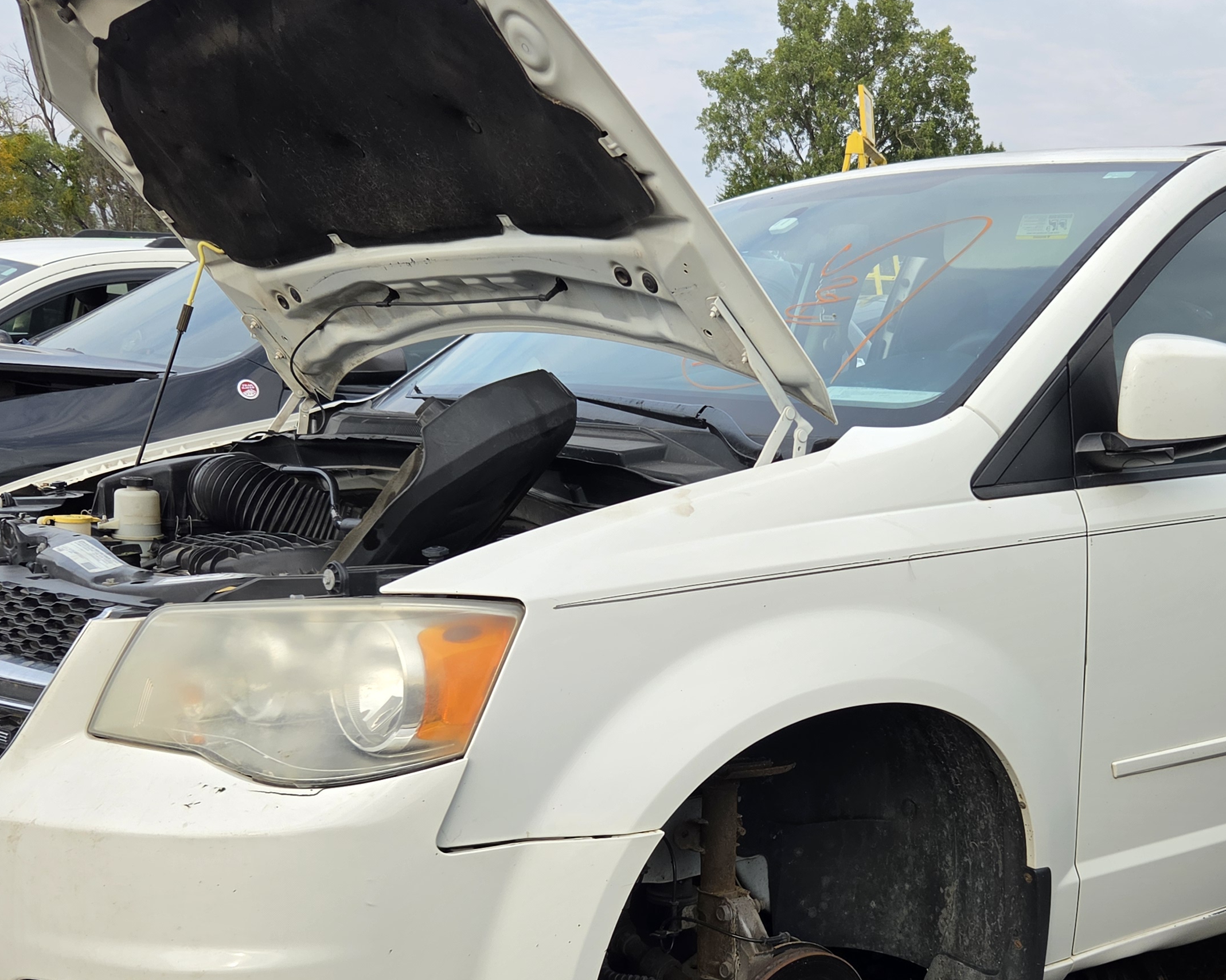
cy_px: 691
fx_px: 1524
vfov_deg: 35.2
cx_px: 811
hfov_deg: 43.3
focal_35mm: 42
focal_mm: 5.4
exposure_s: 1/1864
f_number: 1.8
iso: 80
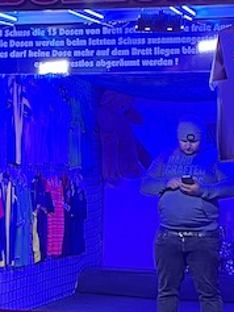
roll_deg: -1.1
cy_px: 176
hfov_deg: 12.6
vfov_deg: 16.8
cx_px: 34
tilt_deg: +0.8
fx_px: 1054
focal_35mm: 117
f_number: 1.6
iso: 80
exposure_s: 1/50
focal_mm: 5.1
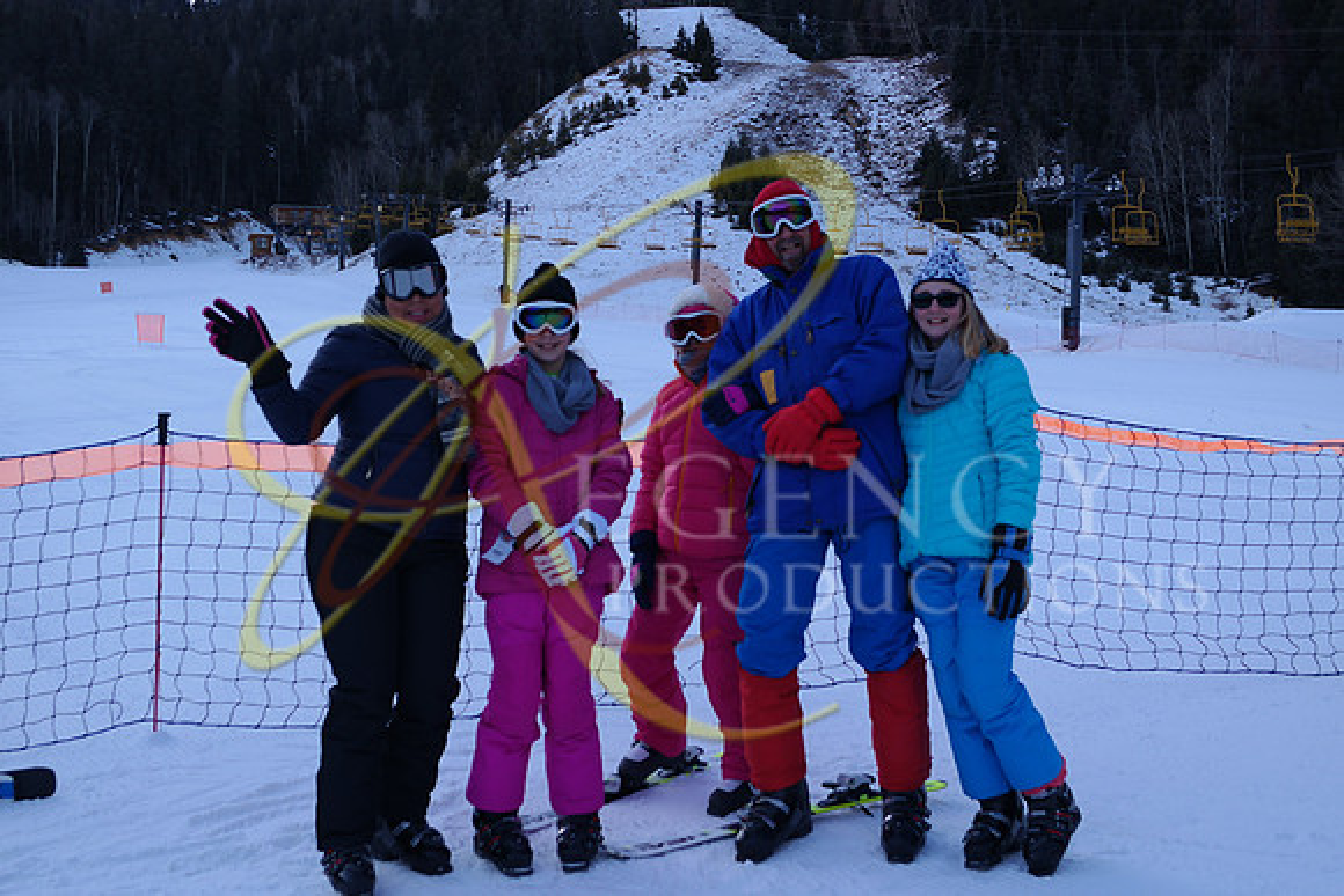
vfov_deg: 29.3
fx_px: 1718
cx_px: 672
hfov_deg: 42.7
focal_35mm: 46
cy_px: 448
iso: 100
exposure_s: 1/160
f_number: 5
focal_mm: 30
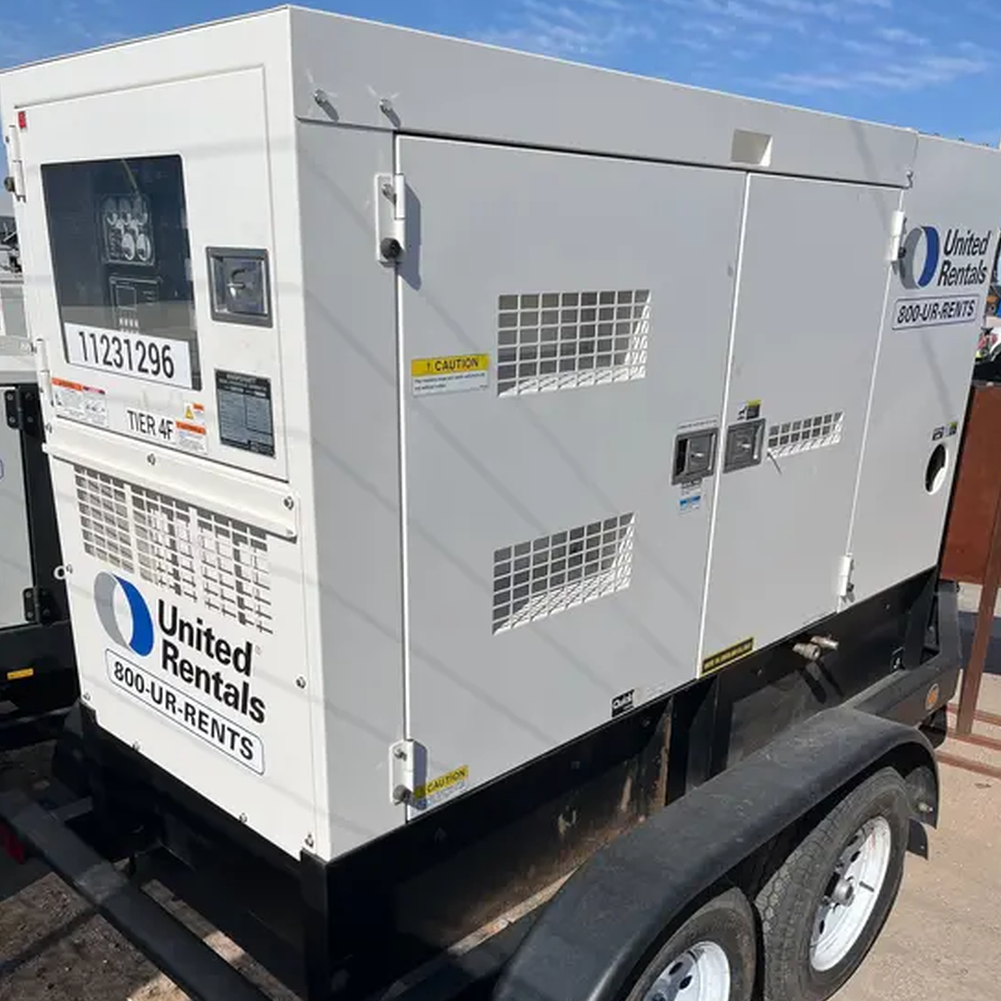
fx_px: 1014
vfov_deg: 52.0
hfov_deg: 52.5
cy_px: 626
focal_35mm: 31
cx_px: 505
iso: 50
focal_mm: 5.1
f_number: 1.6
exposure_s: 1/6494
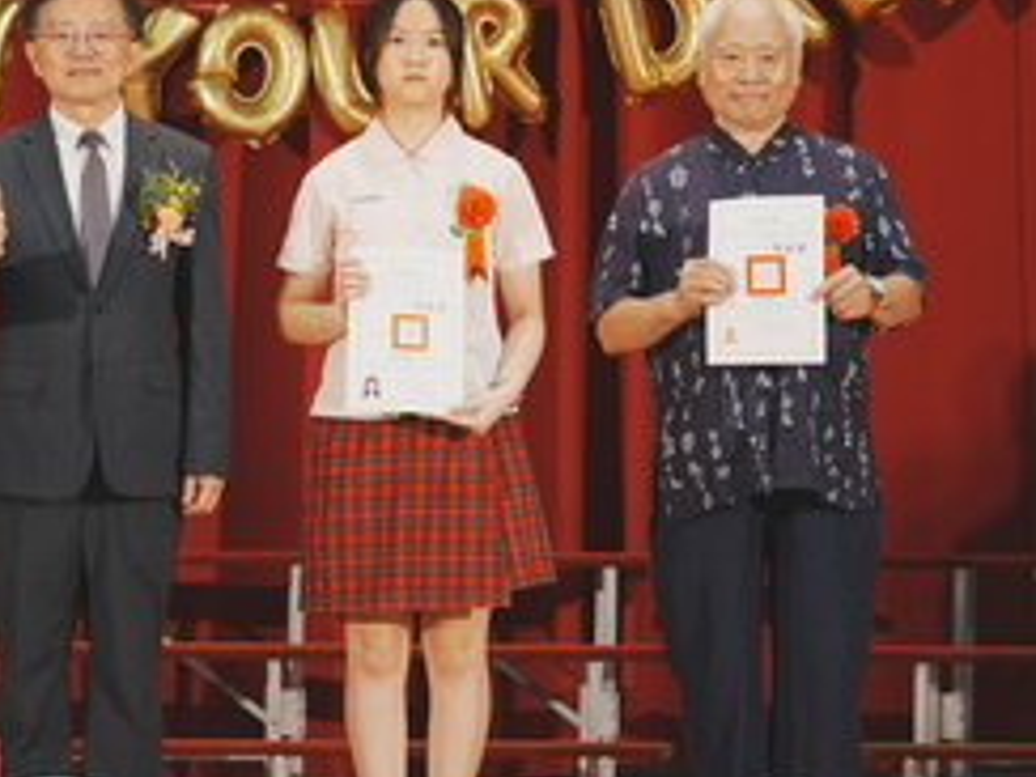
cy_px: 270
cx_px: 297
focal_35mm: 243
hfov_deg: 8.1
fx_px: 7273
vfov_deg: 6.1
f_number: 4
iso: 2000
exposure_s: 1/250
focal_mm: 154
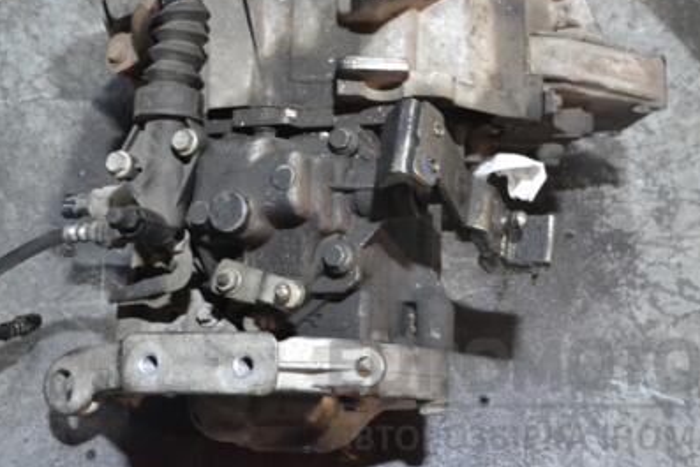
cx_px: 296
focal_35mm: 68
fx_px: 1323
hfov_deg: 29.6
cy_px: 130
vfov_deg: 19.9
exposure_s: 1/40
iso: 3200
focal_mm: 30
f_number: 4.5
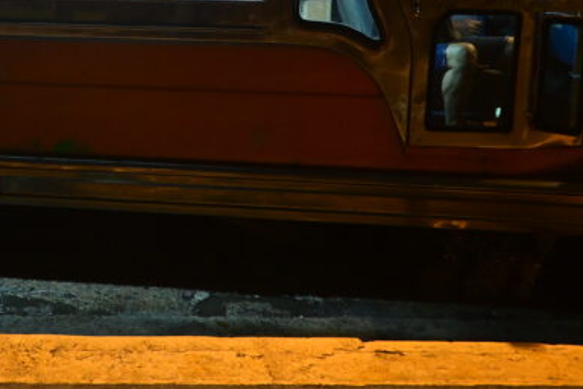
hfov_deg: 39.3
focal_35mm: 48
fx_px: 777
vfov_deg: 26.9
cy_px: 21
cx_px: 106
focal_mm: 16
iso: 4000
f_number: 4
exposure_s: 1/30
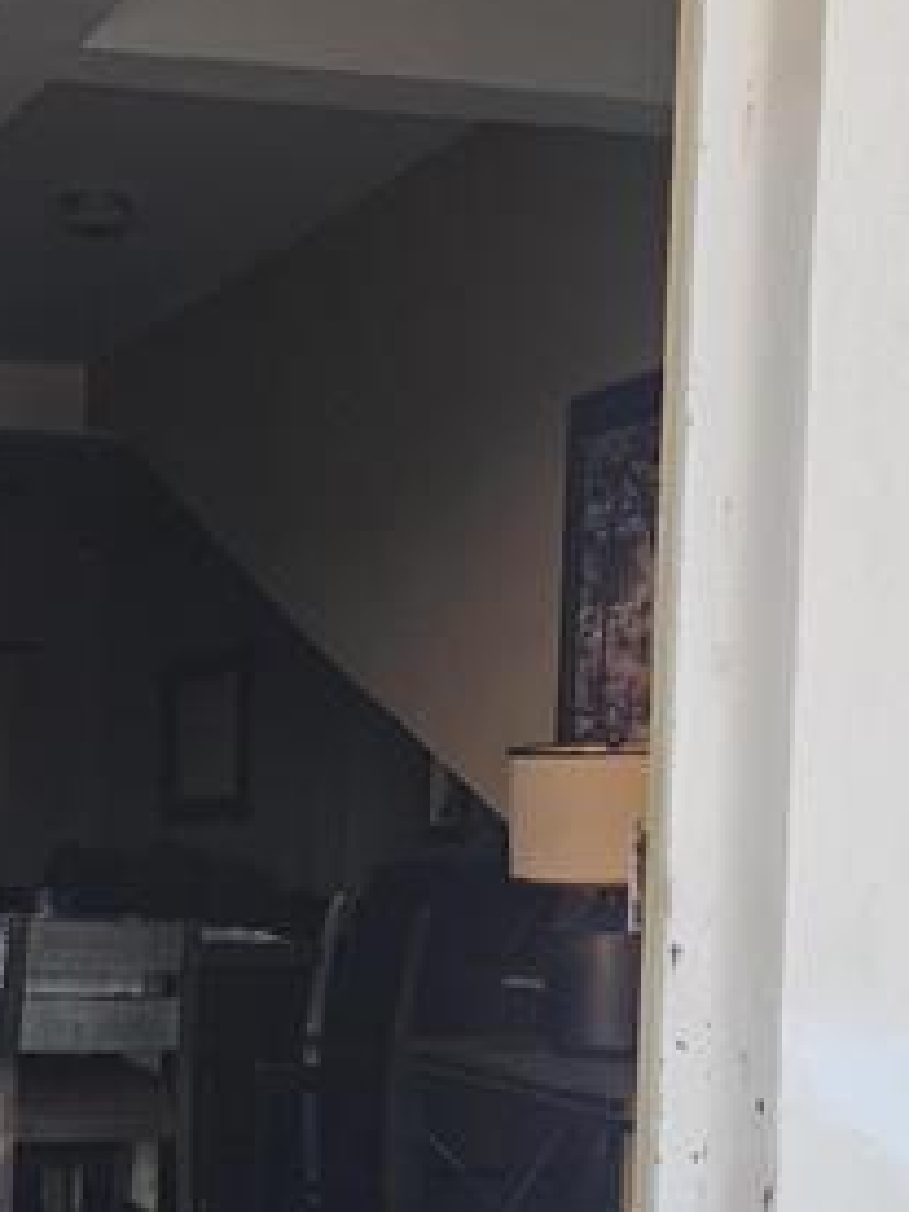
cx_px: 44
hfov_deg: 22.2
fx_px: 2241
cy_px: 953
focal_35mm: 64
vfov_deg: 29.6
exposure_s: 1/180
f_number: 1.8
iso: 50
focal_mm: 6.4
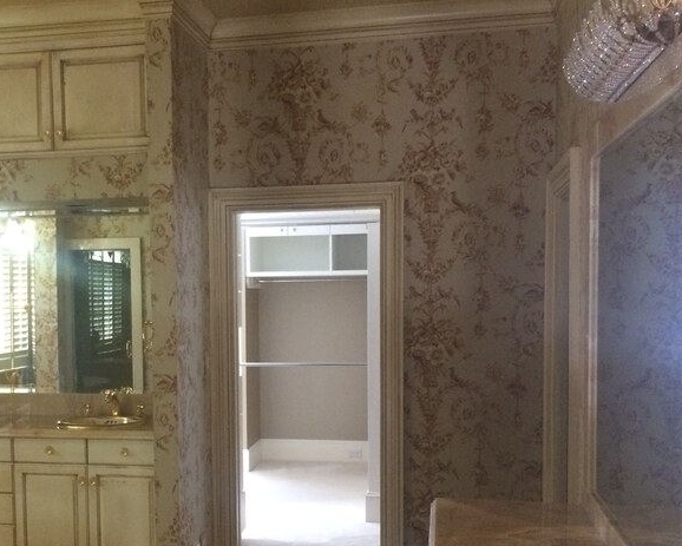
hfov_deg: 38.9
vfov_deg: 31.8
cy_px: 368
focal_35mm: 47
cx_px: 212
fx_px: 949
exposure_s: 1/17
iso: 320
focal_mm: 4.15
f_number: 2.2
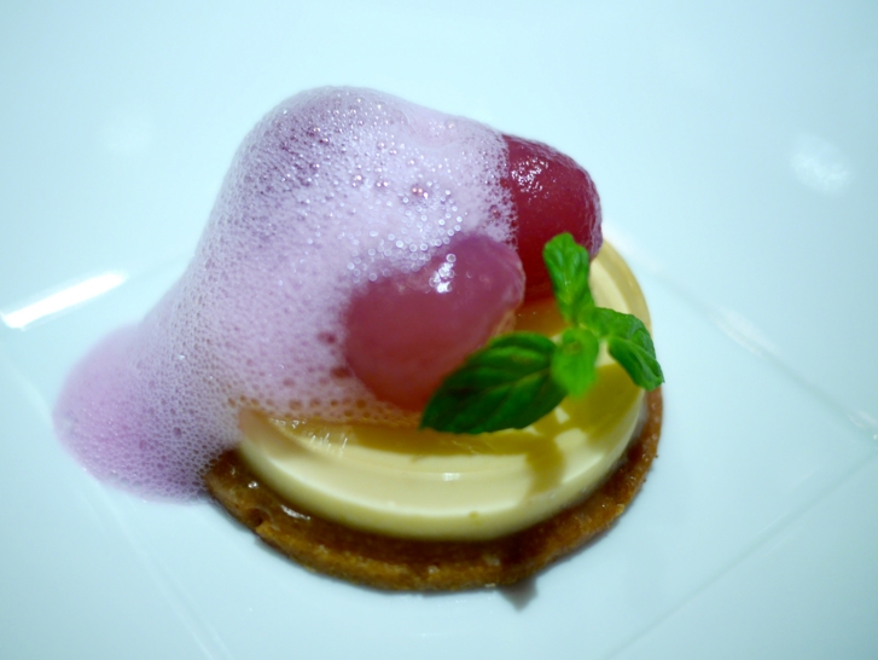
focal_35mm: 44
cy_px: 325
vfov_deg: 32.9
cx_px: 402
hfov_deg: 42.9
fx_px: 1117
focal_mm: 20
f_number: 1.7
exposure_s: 1/60
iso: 500
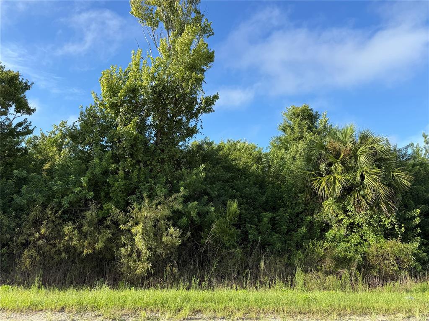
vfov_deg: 56.8
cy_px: 160
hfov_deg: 71.6
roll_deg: -2.5
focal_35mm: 24
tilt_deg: +10.5
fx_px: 297
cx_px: 214
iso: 80
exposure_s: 1/2000
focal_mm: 6.76
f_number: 1.78
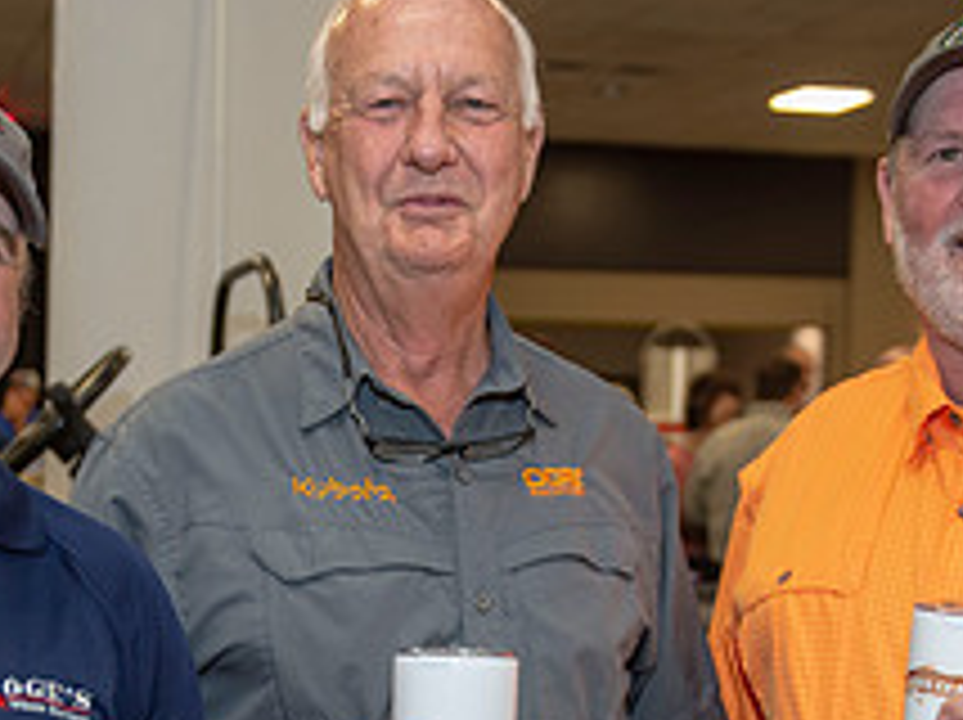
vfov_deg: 19.8
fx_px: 2029
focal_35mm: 73
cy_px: 644
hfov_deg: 26.5
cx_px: 306
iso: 800
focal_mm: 28
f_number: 2.8
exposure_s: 1/125
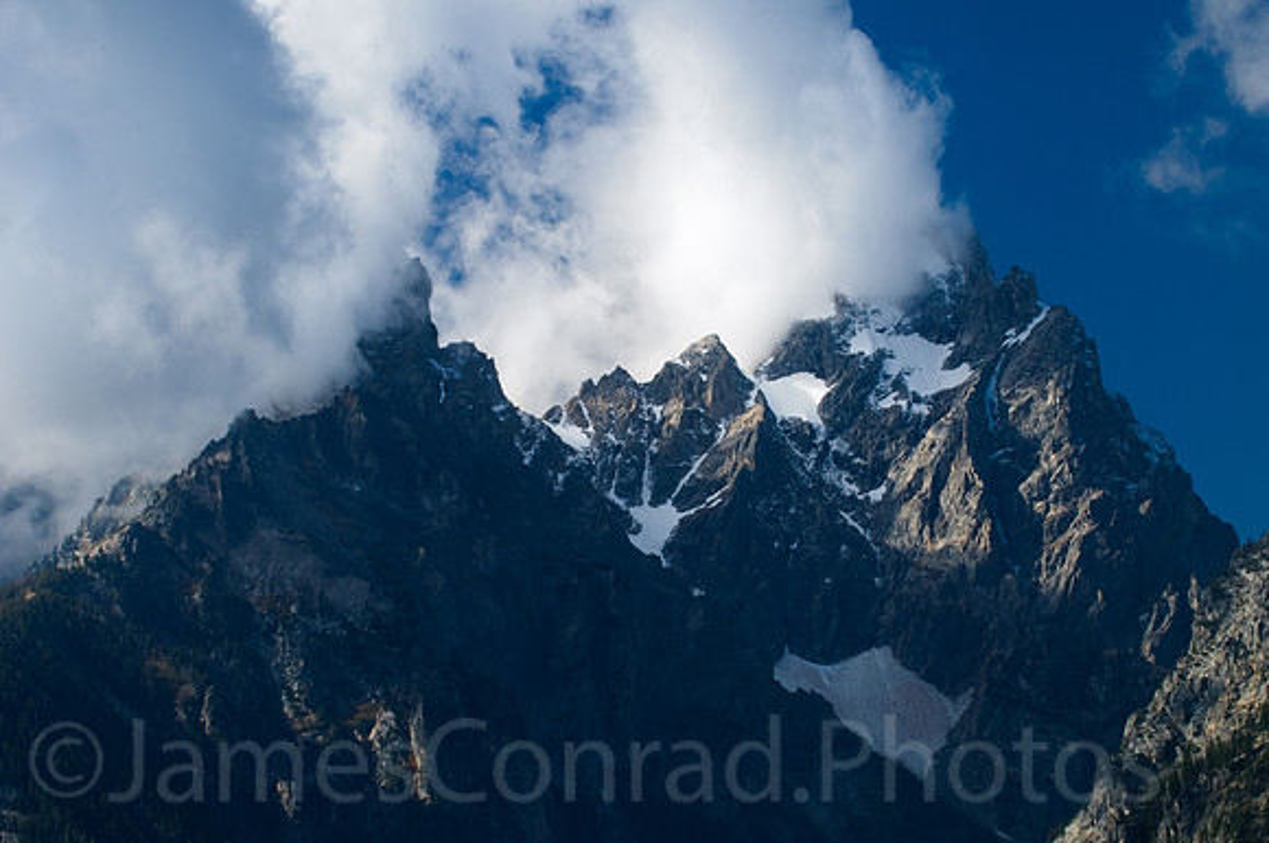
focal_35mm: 147
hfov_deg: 14.0
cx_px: 634
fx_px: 5174
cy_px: 422
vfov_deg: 9.3
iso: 100
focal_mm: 98
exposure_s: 1/6
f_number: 16
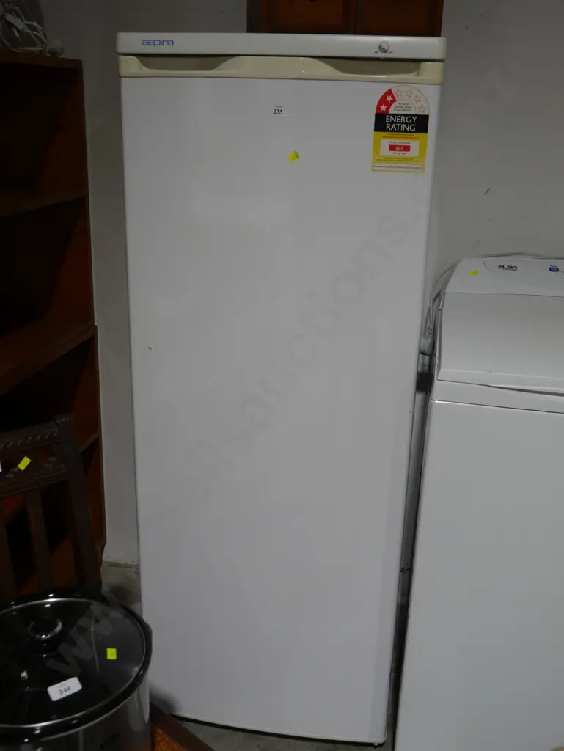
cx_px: 282
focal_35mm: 36
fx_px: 781
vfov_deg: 51.3
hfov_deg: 39.7
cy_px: 376
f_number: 4
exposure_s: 1/80
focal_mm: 18
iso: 200
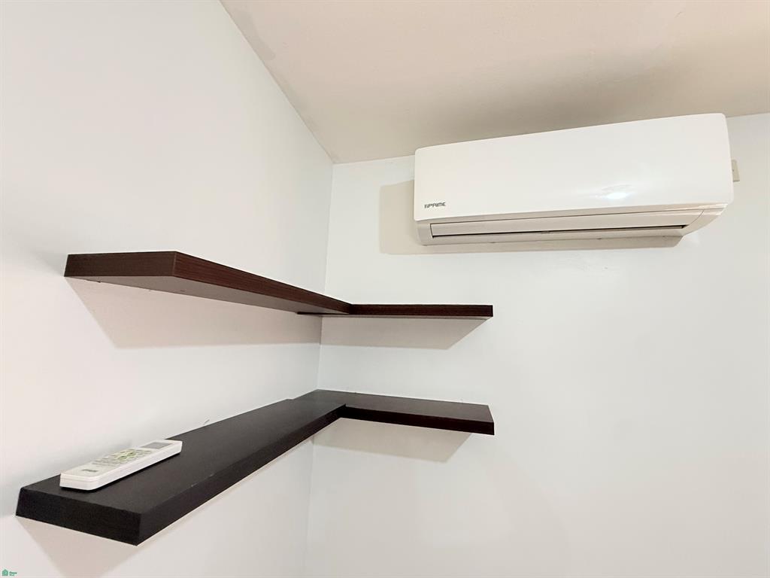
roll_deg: -2.2
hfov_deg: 102.1
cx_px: 385
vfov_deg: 85.7
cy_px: 289
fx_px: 311
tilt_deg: +9.3
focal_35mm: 14
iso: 500
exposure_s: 1/60
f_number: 2.2
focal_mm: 2.22
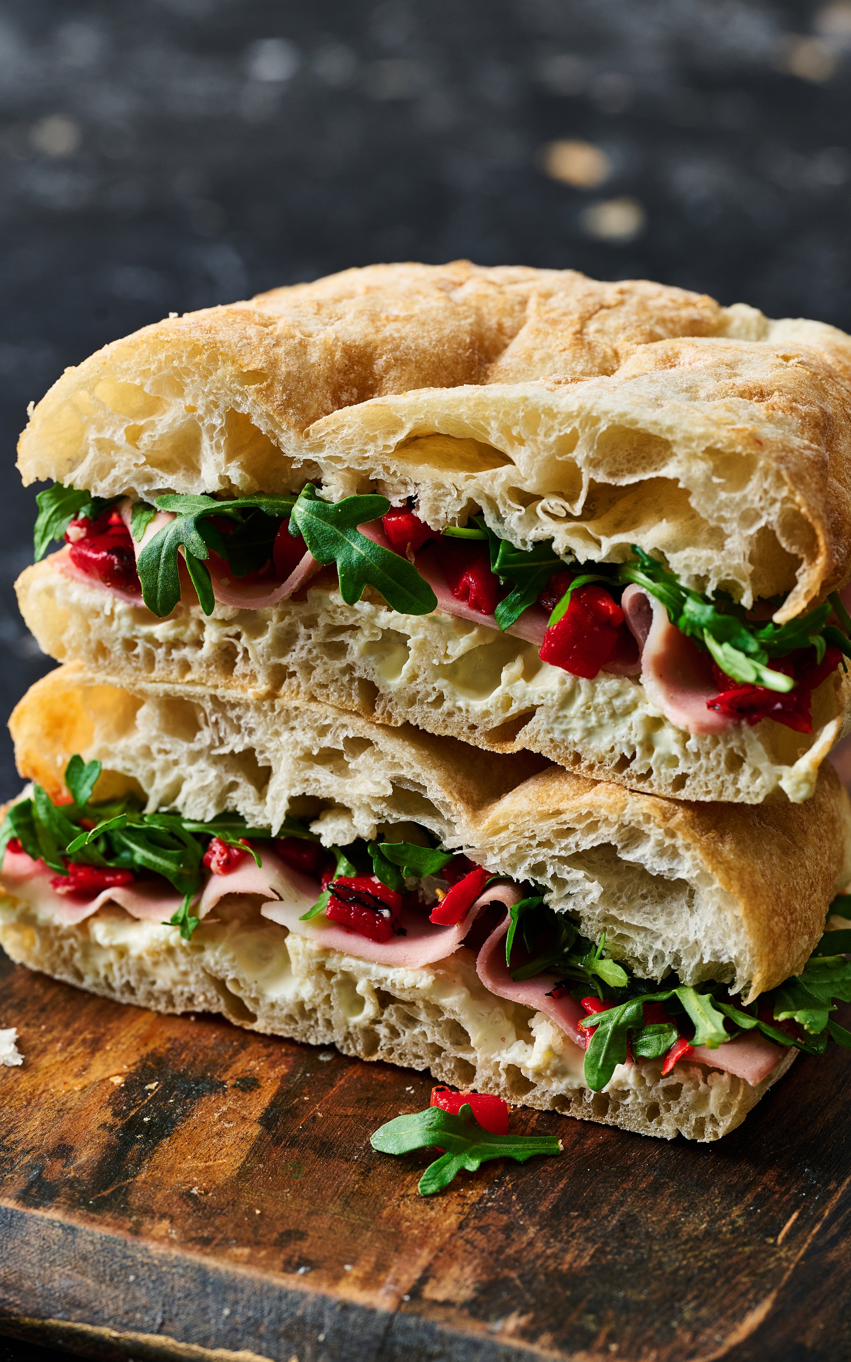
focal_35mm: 108
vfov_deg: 19.3
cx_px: 455
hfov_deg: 12.1
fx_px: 4008
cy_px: 679
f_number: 8
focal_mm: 105
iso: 200
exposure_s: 1/125
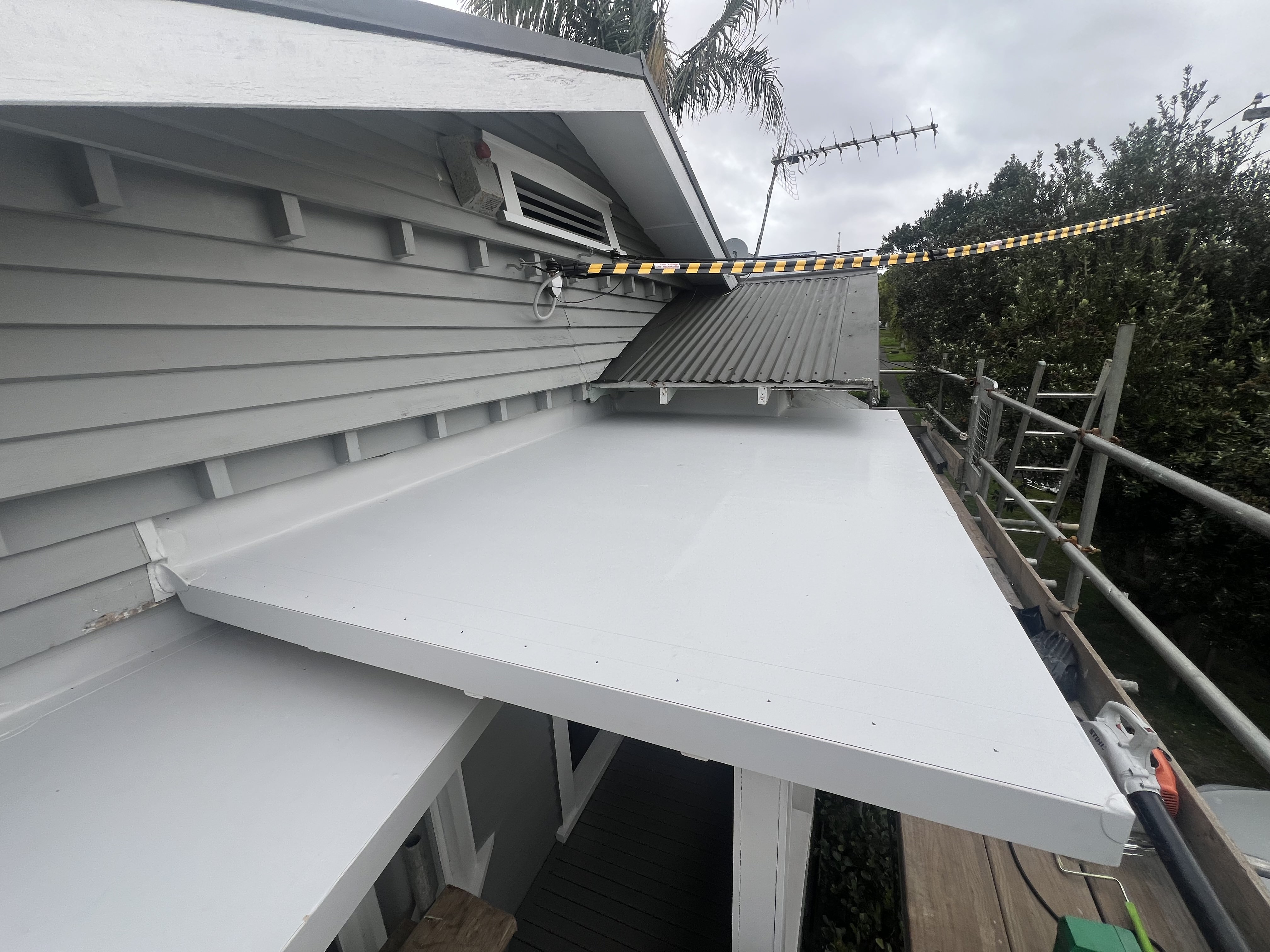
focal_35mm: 13
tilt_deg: -14.7
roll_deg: +2.7
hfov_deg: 106.2
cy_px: 476
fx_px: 477
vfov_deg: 89.9
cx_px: 635
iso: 32
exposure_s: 1/302
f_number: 1.8
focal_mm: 1.57
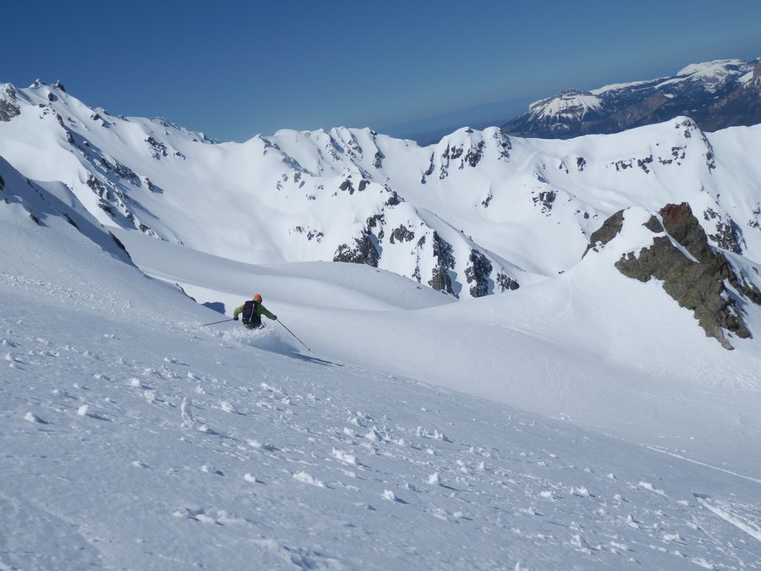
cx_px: 380
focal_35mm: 40
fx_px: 879
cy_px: 286
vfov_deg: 36.0
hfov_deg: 46.8
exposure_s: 1/400
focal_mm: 7.3
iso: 80
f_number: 10.4
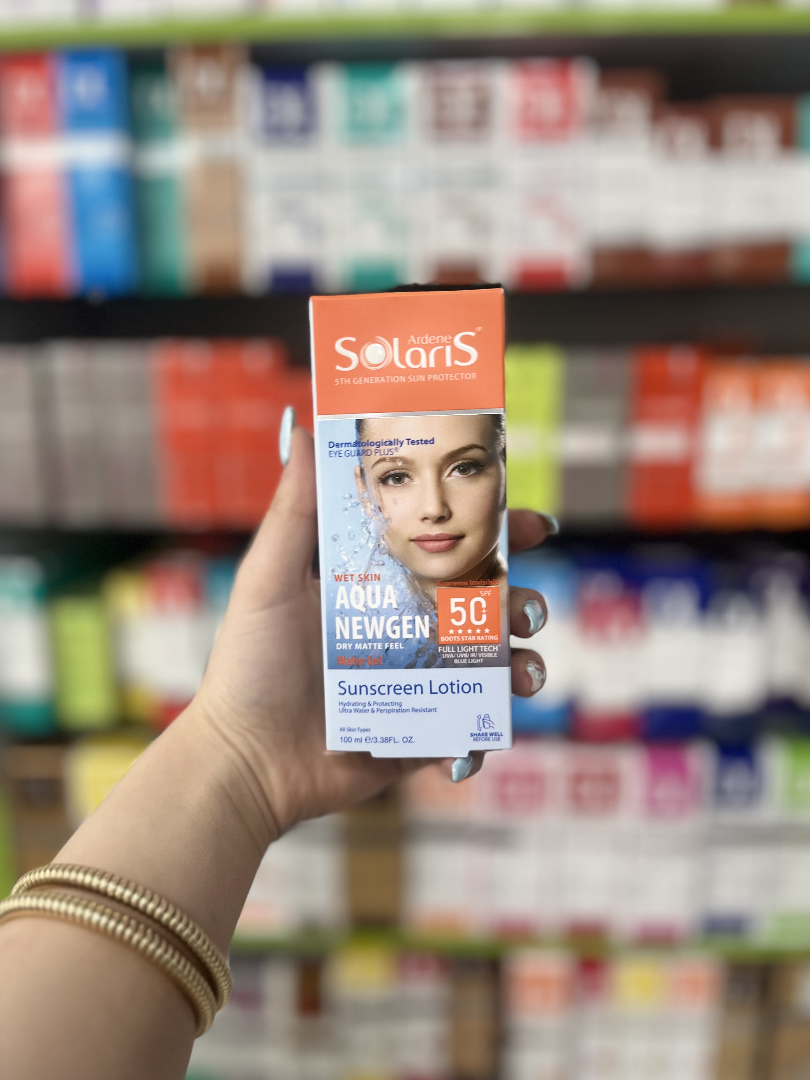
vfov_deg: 67.3
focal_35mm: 26
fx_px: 811
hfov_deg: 53.1
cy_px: 540
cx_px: 405
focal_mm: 5.1
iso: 125
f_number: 1.6
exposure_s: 1/100
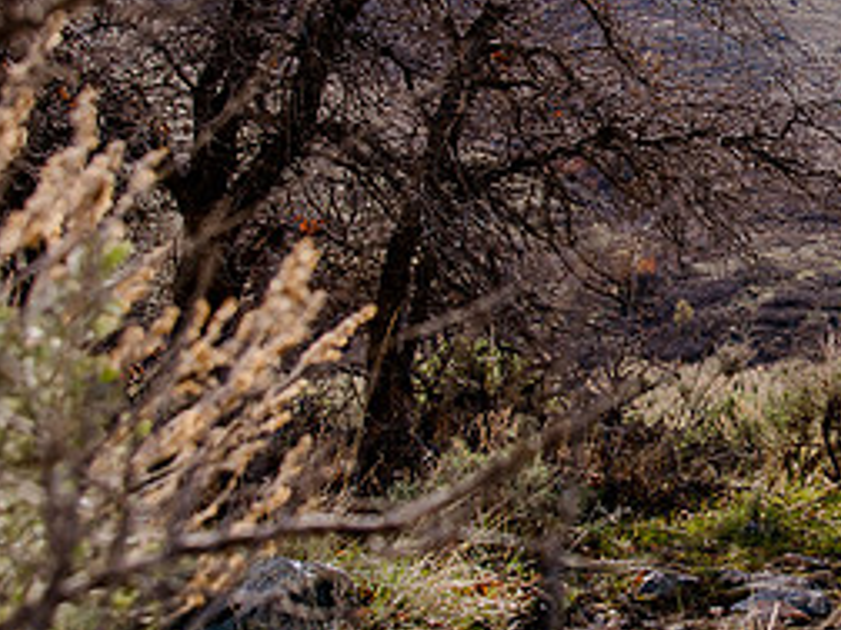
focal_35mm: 91
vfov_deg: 16.2
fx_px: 2211
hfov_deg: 21.2
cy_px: 244
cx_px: 726
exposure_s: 1/640
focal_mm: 30
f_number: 6.3
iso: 160
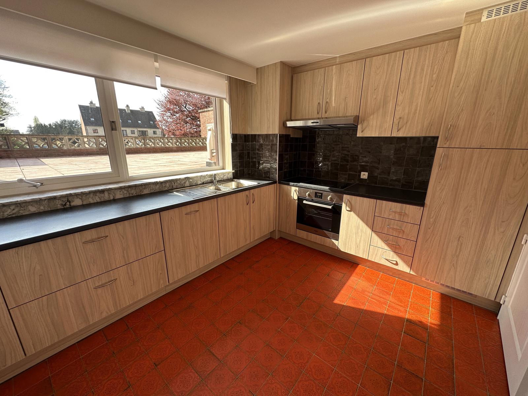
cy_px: 198
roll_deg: -0.3
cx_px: 264
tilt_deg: -15.3
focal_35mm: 14
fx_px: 214
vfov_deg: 85.7
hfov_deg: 102.1
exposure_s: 1/231
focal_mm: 2.22
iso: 40
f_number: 2.2
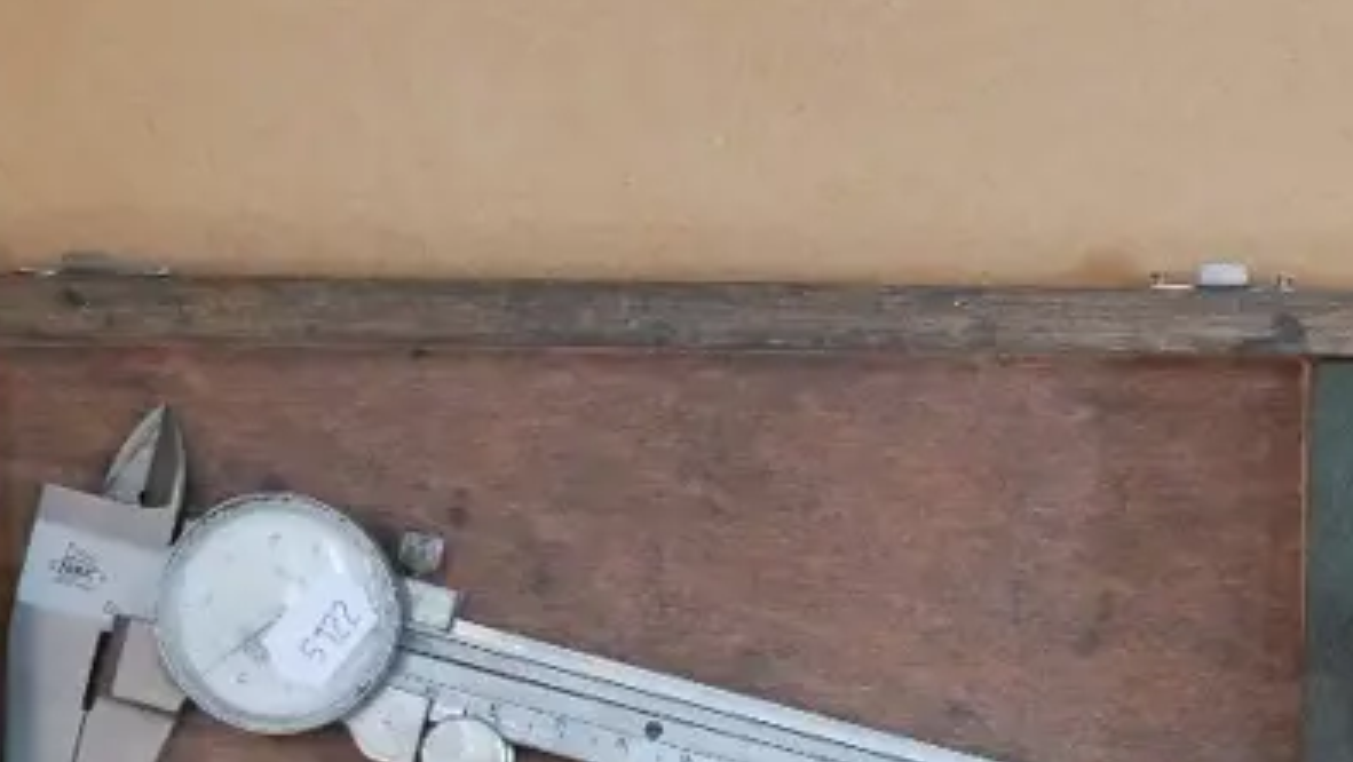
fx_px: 3661
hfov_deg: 20.3
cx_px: 1326
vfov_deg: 11.8
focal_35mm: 102
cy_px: 767
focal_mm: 18
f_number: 5.6
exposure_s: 1/40
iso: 3200
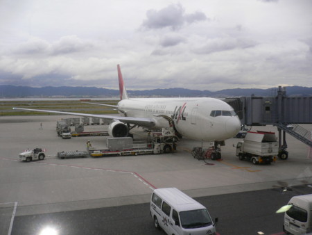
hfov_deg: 52.6
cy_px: 118
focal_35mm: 35
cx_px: 156
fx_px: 316
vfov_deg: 40.7
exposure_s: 1/200
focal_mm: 5.8
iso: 100
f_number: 2.8
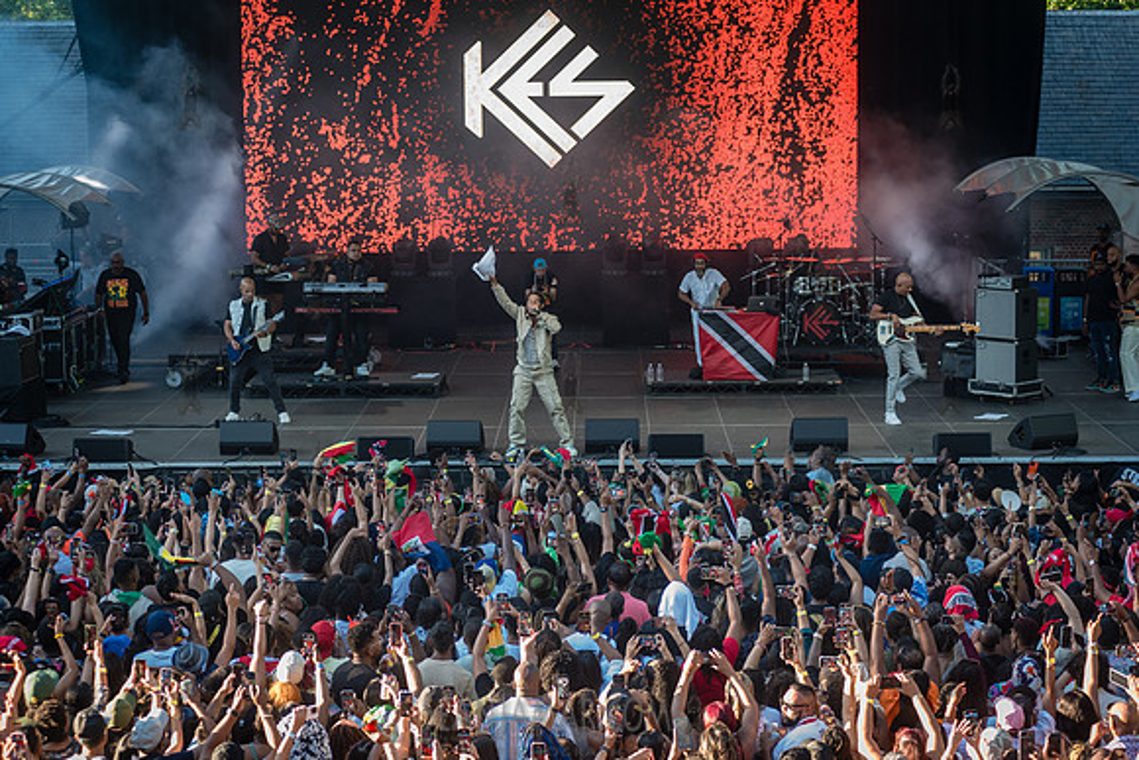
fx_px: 2532
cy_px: 380
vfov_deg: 17.1
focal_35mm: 80
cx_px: 570
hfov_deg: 25.4
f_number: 3.5
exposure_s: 1/250
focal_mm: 80
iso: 800
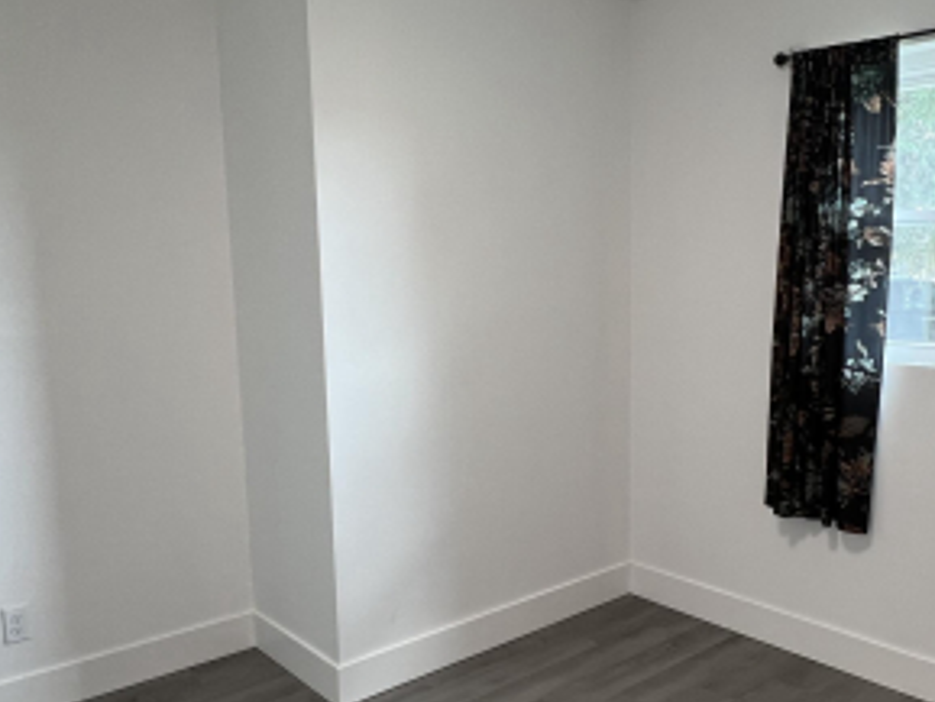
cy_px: 388
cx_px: 539
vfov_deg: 46.8
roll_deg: -0.1
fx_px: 811
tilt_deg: -7.0
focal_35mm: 30
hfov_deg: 59.7
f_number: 1.8
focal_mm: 1.57
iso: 100
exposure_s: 1/120
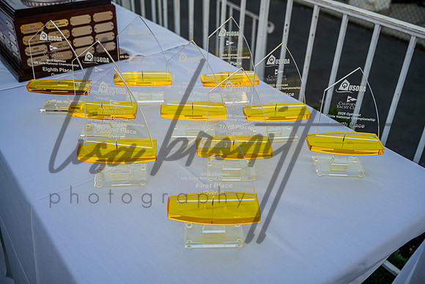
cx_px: 212
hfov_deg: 50.7
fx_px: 449
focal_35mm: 38
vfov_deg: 35.1
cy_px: 142
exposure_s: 1/1000
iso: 800
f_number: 4.8
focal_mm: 38
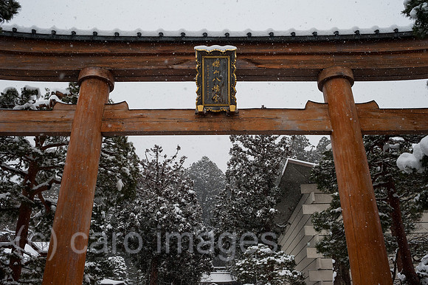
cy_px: 142
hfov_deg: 54.5
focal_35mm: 35
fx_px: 416
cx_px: 214
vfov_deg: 37.8
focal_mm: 35
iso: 250
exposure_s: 1/640
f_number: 8
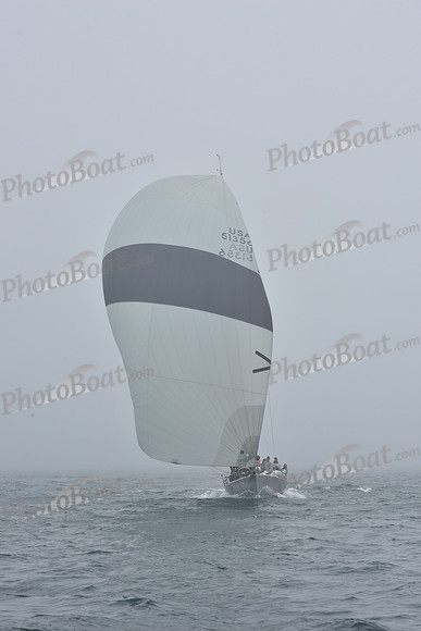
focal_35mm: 100
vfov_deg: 20.4
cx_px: 210
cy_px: 316
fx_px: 1753
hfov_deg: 13.7
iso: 250
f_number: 11
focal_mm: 100
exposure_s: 1/800
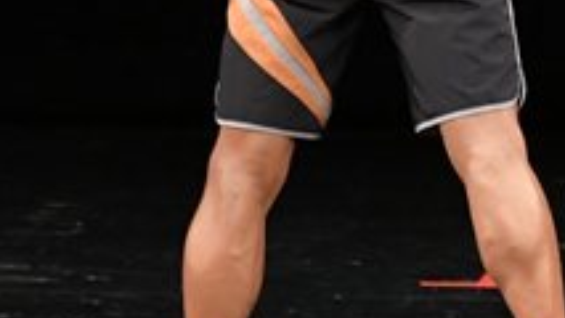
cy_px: -66
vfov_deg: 1.2
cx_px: 383
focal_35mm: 1029
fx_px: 15422
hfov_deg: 2.1
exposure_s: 1/400
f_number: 5.6
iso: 3200
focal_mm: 180
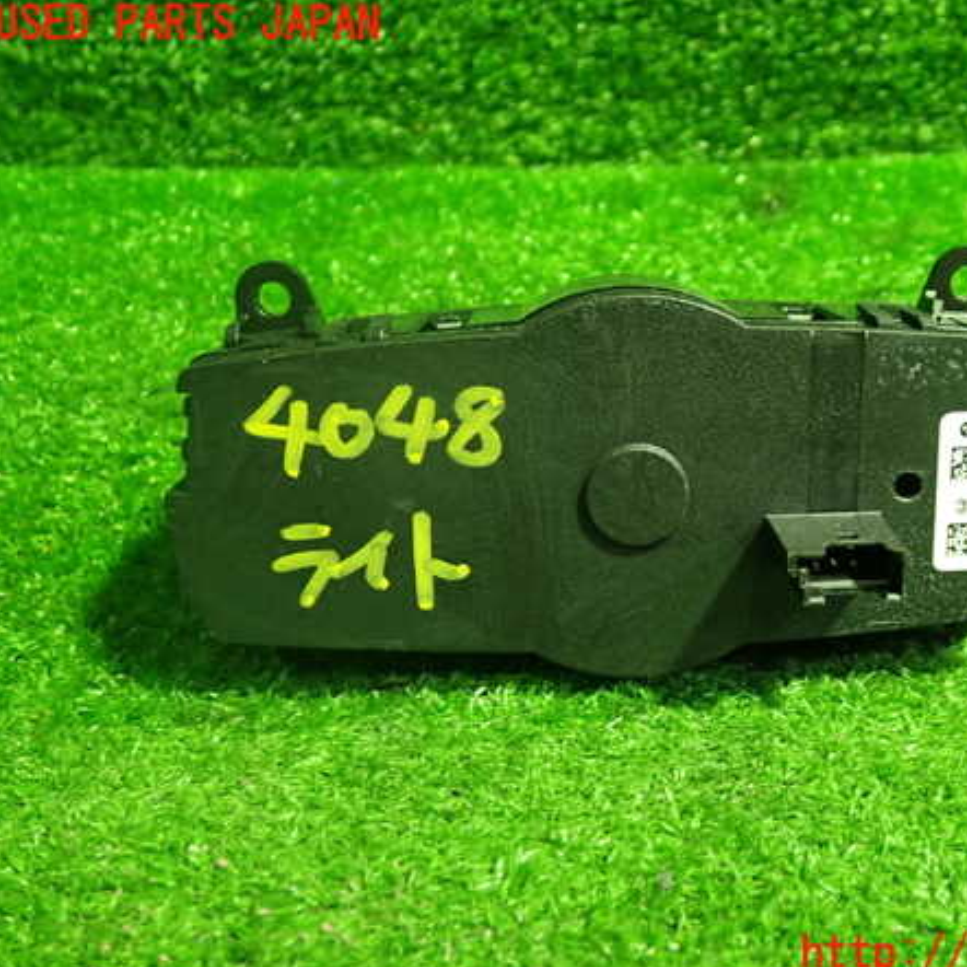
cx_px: 639
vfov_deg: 46.0
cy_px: 490
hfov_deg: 45.4
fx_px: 1138
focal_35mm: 36
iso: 500
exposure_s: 1/30
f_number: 2.3
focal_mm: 5.4
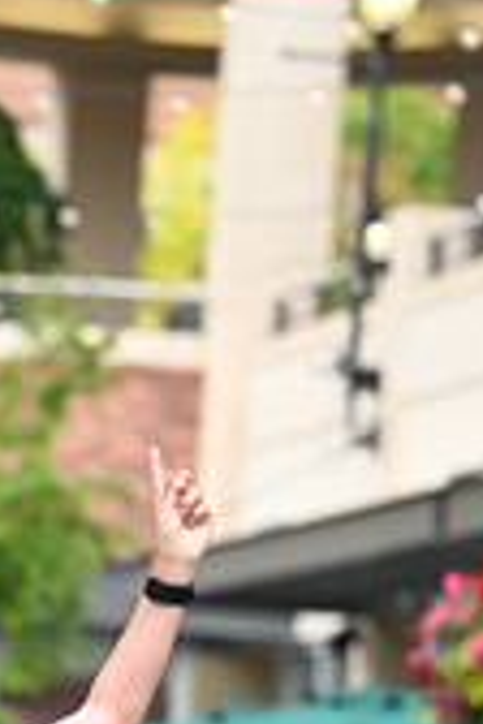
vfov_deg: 6.0
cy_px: 862
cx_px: -84
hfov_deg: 4.0
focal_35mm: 344
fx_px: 6922
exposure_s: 1/1600
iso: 1000
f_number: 2.8
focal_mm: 105
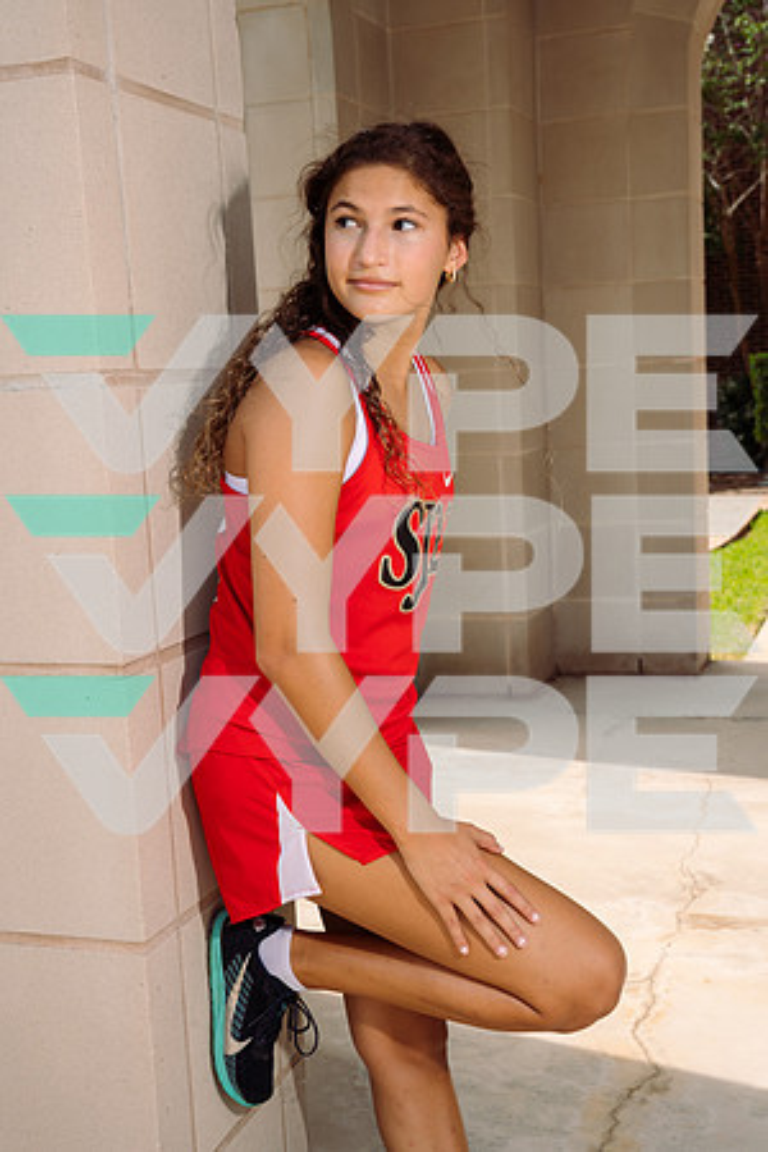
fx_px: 1504
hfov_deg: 28.6
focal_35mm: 47
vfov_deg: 41.9
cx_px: 384
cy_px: 576
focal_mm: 47
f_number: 9
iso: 125
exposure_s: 1/250
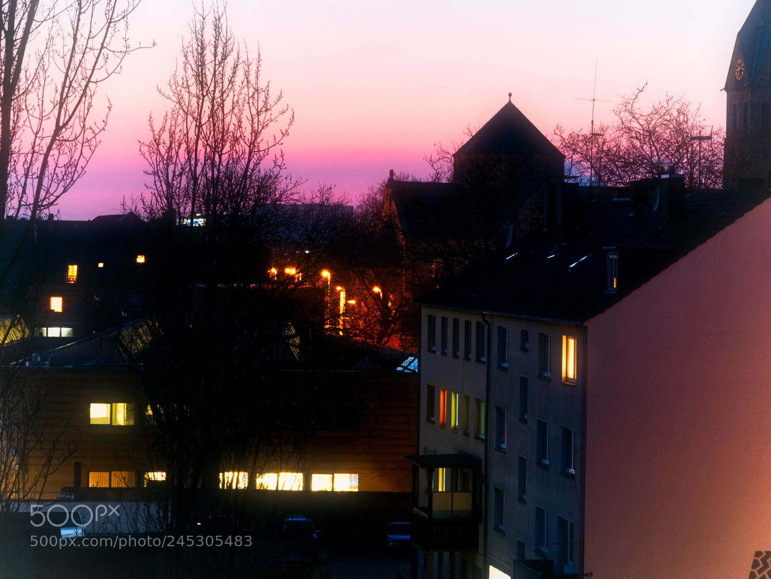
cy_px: 290
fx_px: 2764
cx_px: 386
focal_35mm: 124
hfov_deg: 15.9
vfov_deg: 12.0
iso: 200
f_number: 11
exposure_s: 13
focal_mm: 60
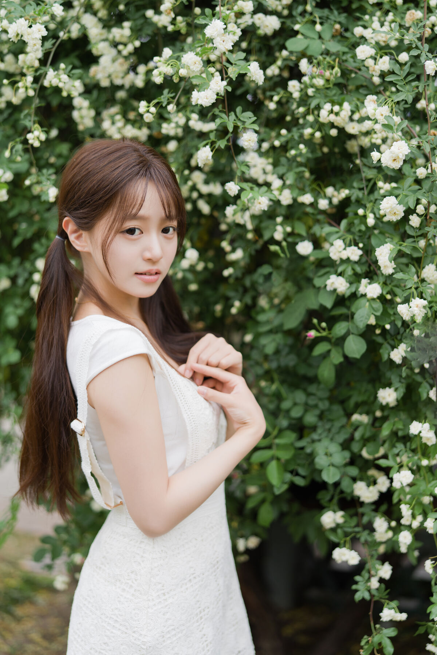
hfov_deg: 27.0
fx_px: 910
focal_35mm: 50
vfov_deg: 39.6
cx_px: 218
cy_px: 328
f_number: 1.4
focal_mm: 50
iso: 100
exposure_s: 1/800
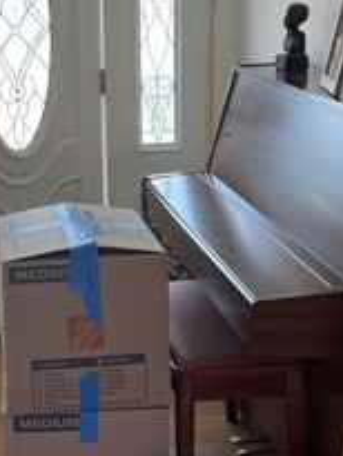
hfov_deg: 18.0
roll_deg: +1.8
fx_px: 1069
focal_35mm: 81
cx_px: 45
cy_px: 176
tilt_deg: -11.6
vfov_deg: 24.1
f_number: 1.5
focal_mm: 5.7
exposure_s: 1/121
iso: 40
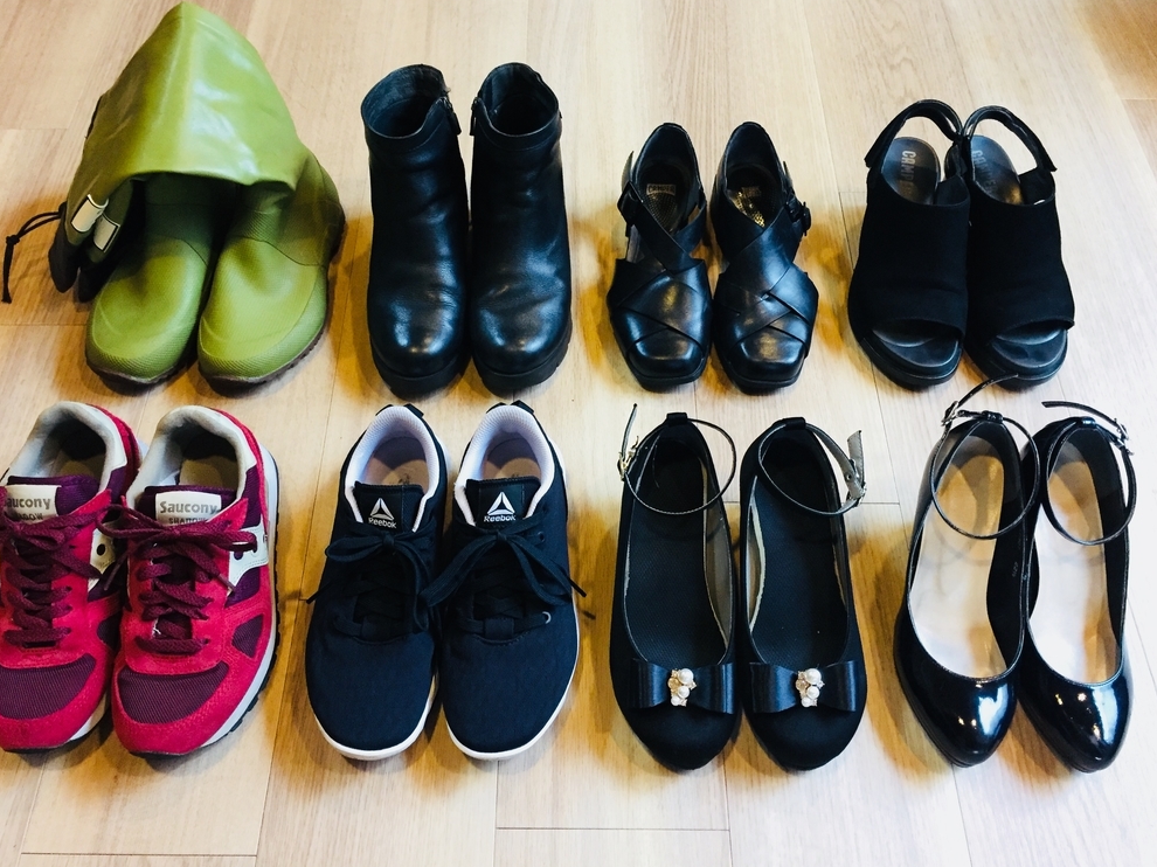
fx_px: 1002
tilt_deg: -56.5
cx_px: 563
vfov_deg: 46.8
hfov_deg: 60.0
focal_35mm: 30
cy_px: 422
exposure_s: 1/24
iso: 250
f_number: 2.2
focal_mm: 4.15
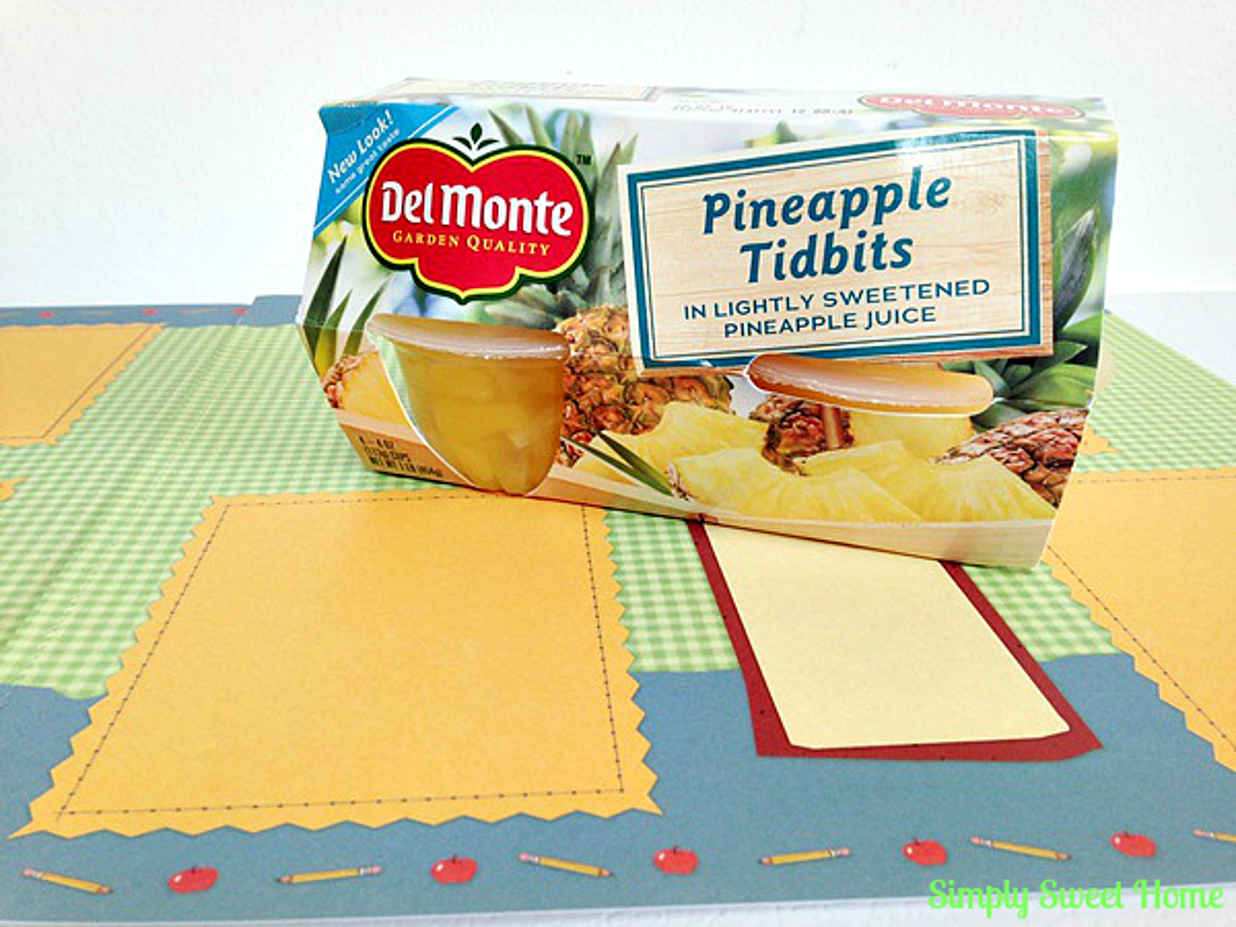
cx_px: 618
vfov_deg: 42.9
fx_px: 1178
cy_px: 464
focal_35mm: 33
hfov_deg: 55.4
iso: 50
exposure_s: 1/30
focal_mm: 4.12
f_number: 2.4
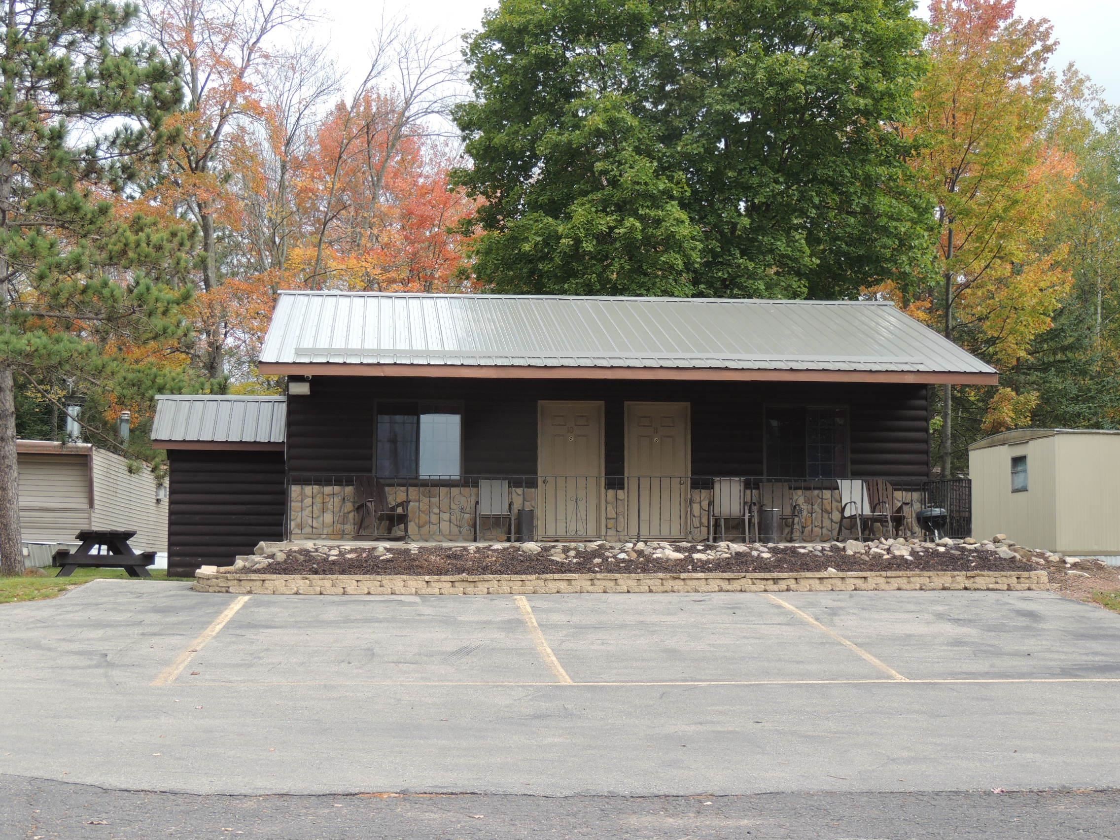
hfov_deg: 34.9
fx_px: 1780
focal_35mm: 55
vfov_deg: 26.6
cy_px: 420
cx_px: 560
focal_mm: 9.8
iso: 100
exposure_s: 1/320
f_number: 3.7
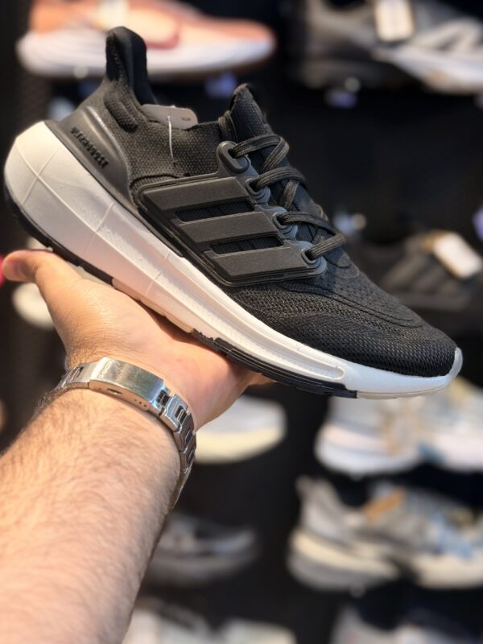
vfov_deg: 34.3
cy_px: 273
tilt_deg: -8.6
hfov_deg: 26.1
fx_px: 1042
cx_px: 224
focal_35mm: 56
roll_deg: +0.9
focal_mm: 6.76
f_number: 1.78
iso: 64
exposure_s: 1/100
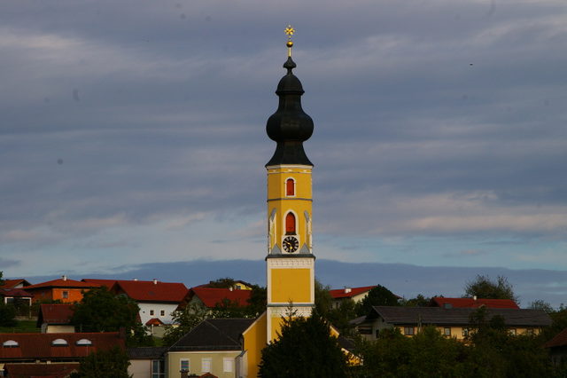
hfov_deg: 9.2
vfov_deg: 6.1
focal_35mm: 225
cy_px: 189
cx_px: 284
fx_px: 3542
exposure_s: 1/750
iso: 400
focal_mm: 150
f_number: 9.5
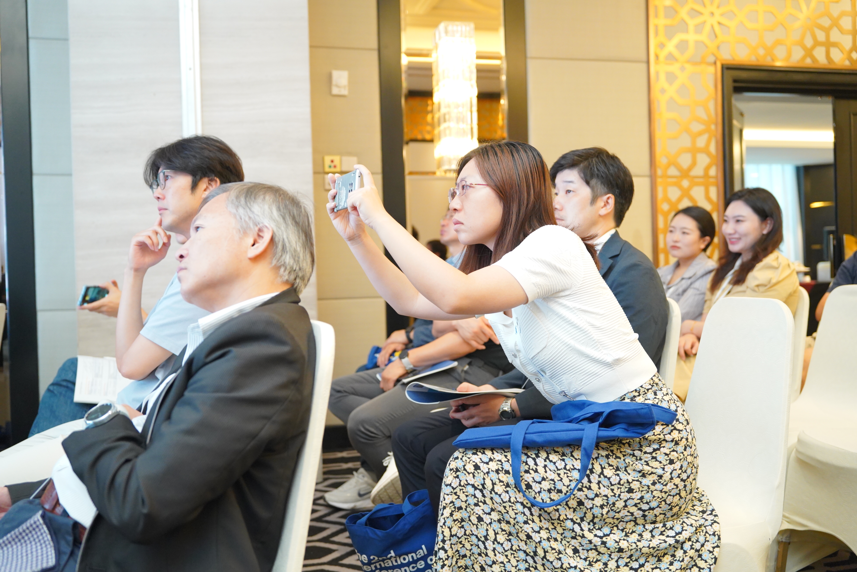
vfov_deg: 38.1
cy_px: 286
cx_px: 428
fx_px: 828
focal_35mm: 35
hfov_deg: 54.7
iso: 5000
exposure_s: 1/100
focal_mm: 34.8
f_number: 3.2
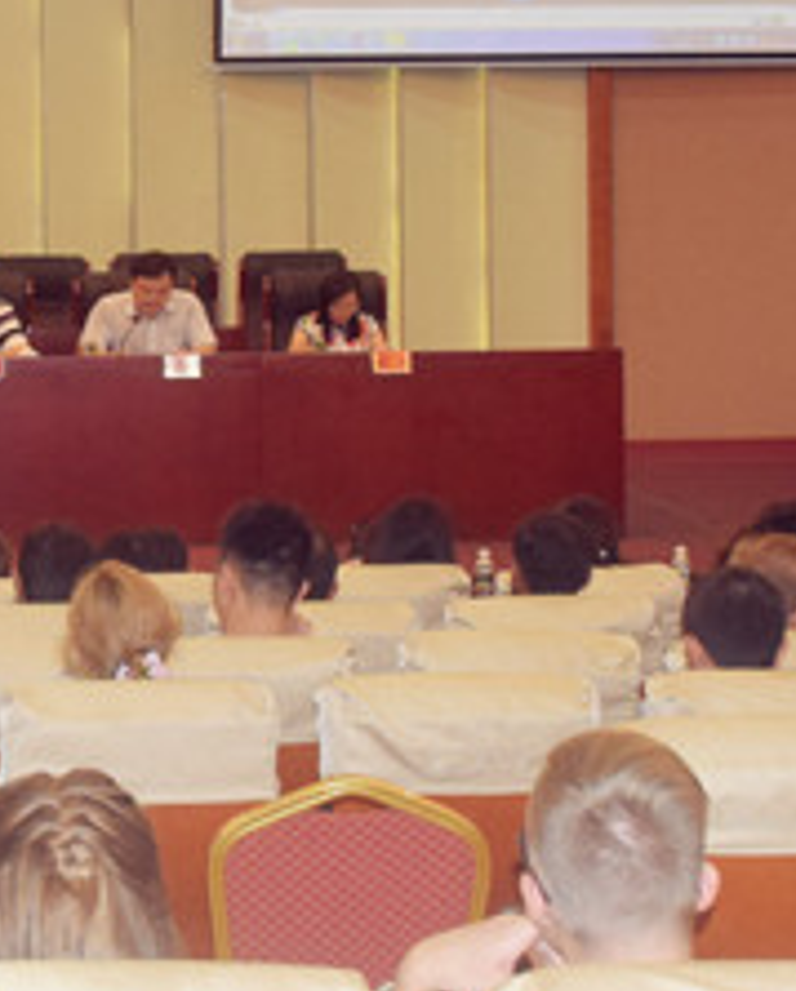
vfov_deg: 15.8
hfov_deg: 12.5
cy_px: 180
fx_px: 3556
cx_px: -93
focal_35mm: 121
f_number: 5.6
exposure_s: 1/125
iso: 800
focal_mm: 24
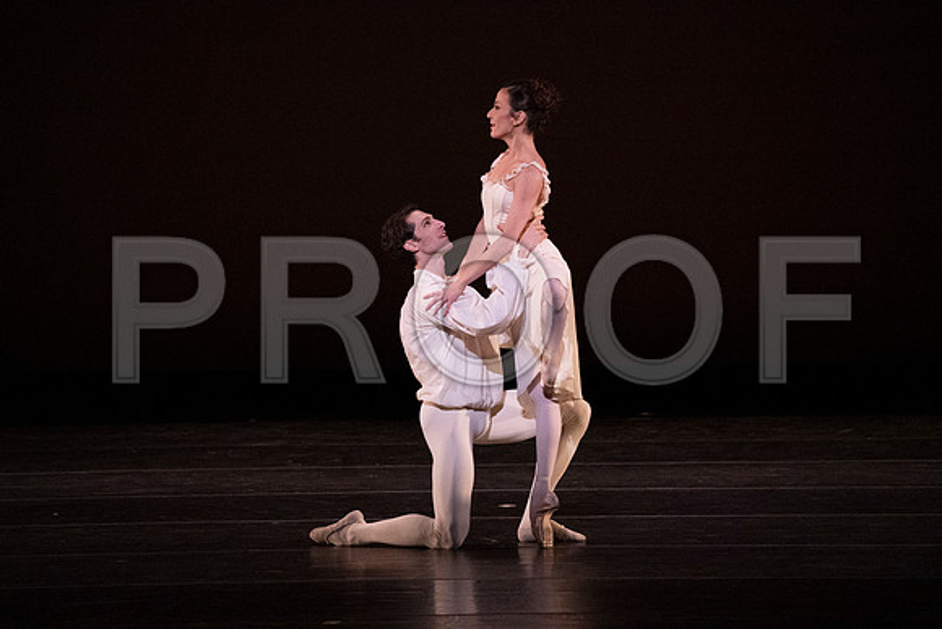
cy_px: 314
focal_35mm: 376
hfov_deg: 5.5
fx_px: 9841
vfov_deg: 3.7
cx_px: 471
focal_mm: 376
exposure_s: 1/400
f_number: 7.1
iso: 20000
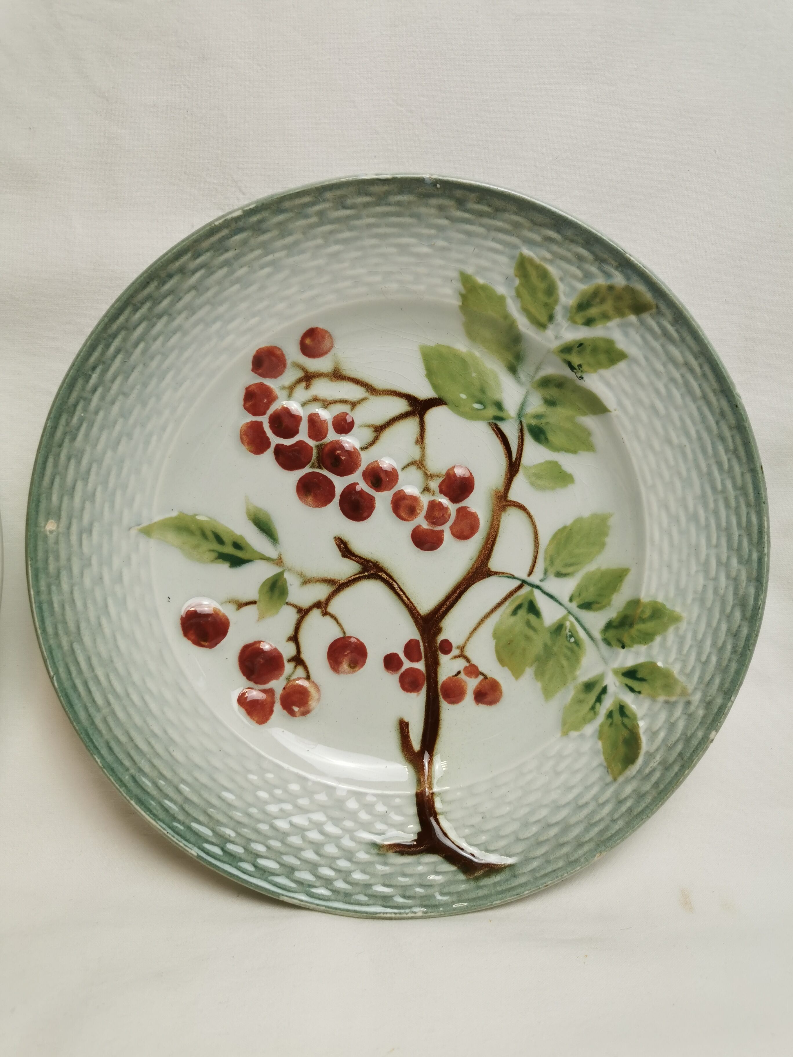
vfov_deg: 65.3
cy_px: 528
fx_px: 825
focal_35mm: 27
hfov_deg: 51.4
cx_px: 396
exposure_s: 1/100
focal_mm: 5.58
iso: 50
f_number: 1.8
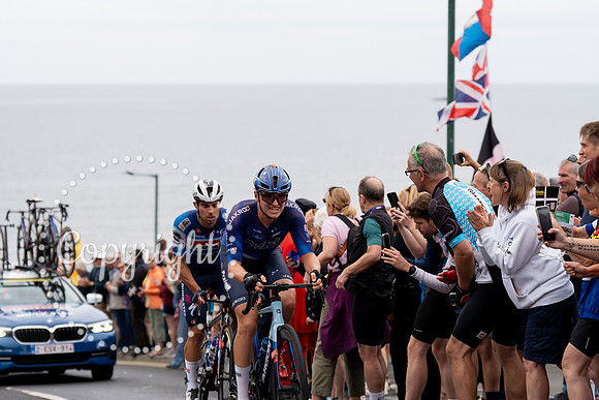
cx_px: 300
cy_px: 200
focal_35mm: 96
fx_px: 1598
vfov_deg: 14.3
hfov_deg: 21.2
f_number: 3.5
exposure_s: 1/1000
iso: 320
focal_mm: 96
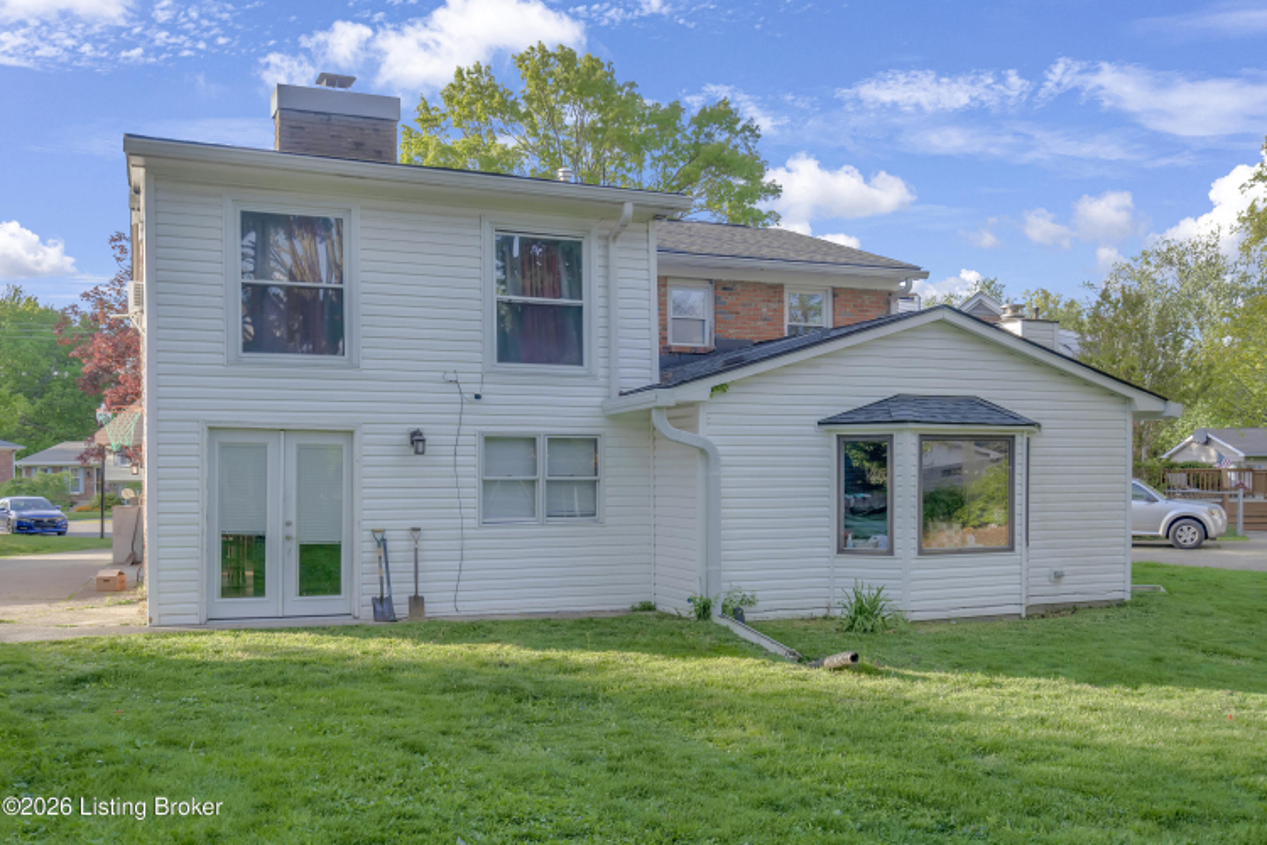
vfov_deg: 41.1
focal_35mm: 32
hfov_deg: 58.7
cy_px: 422
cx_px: 634
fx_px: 1126
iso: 100
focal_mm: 32
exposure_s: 1/320
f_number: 4
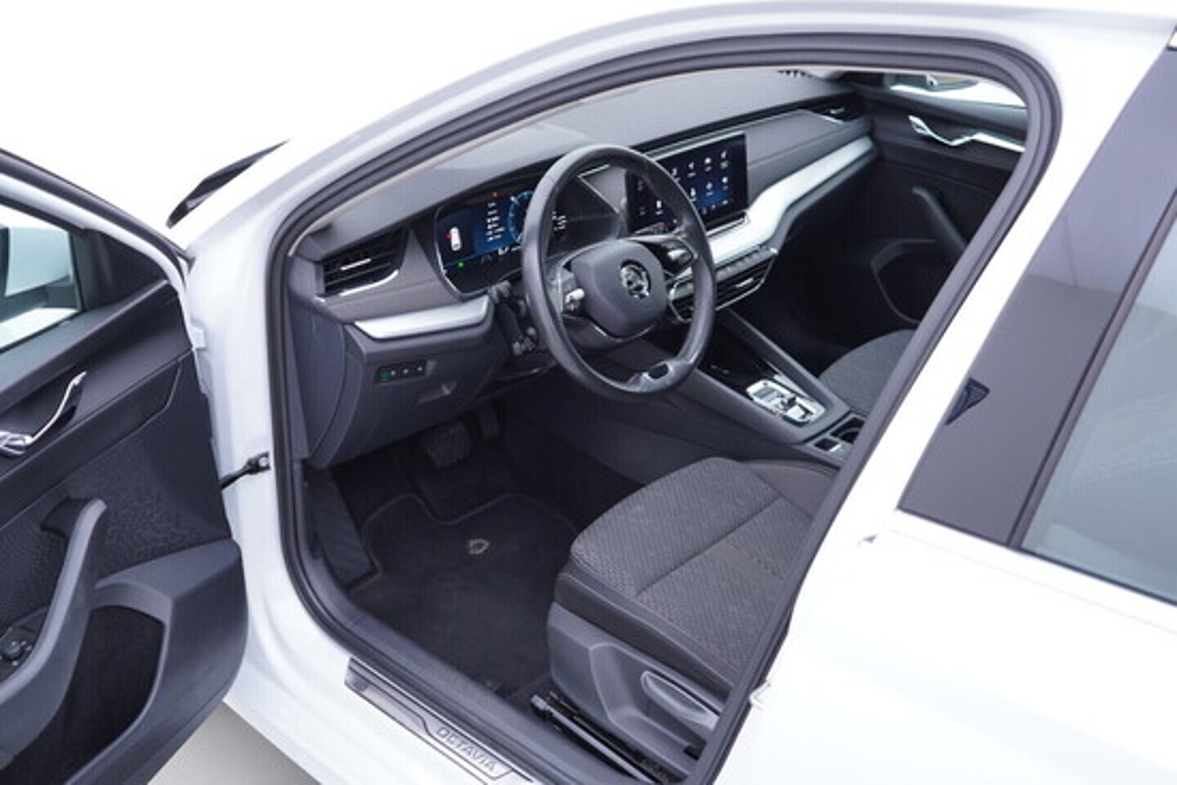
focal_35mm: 36
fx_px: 1177
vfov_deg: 36.9
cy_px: 392
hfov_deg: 53.1
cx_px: 588
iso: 160
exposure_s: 1/40
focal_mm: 24
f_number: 2.8
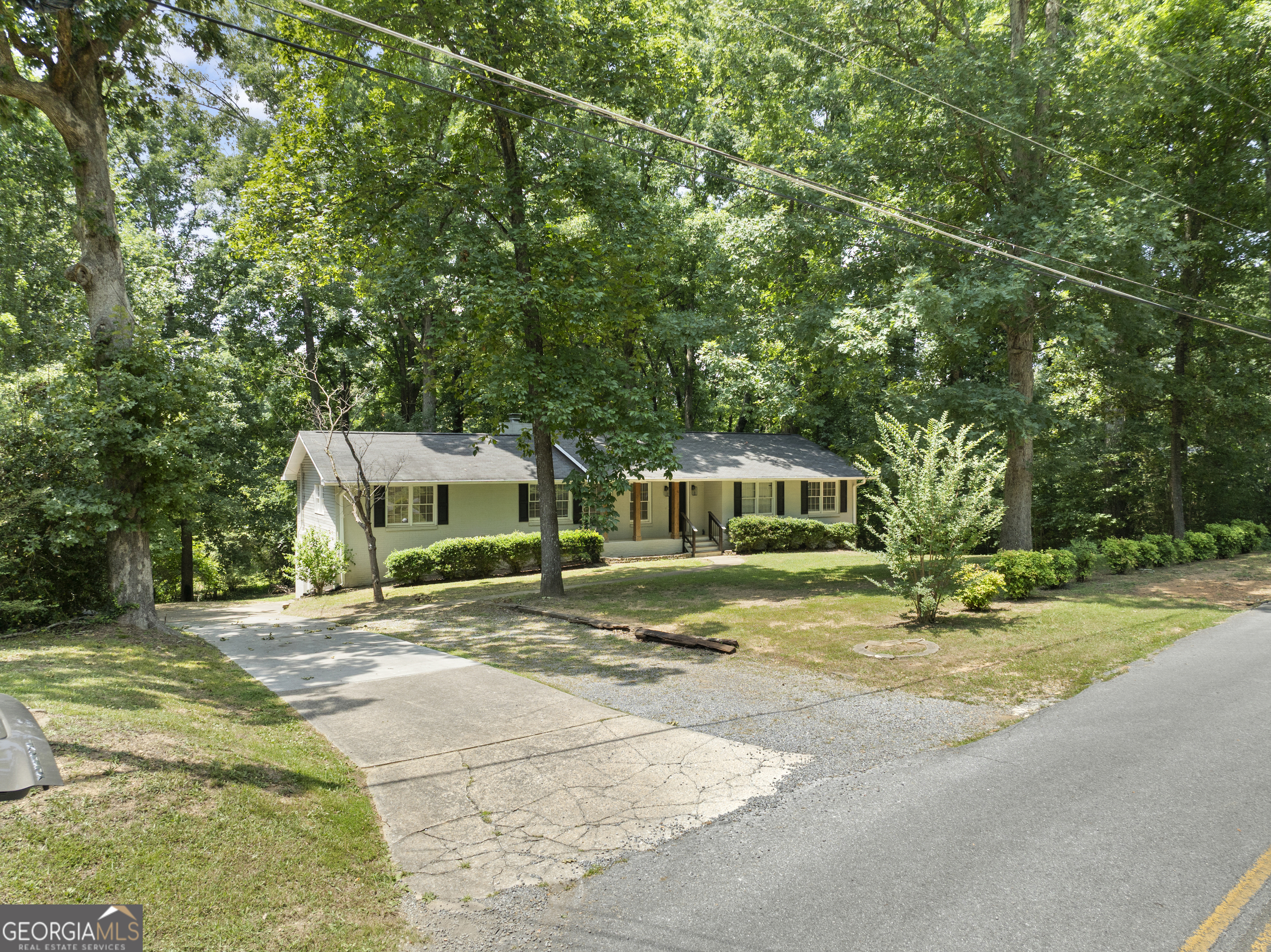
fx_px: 881
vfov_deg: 56.8
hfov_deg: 71.6
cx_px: 636
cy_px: 476
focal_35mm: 24
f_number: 2.8
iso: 130
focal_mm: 12.29
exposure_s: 1/80
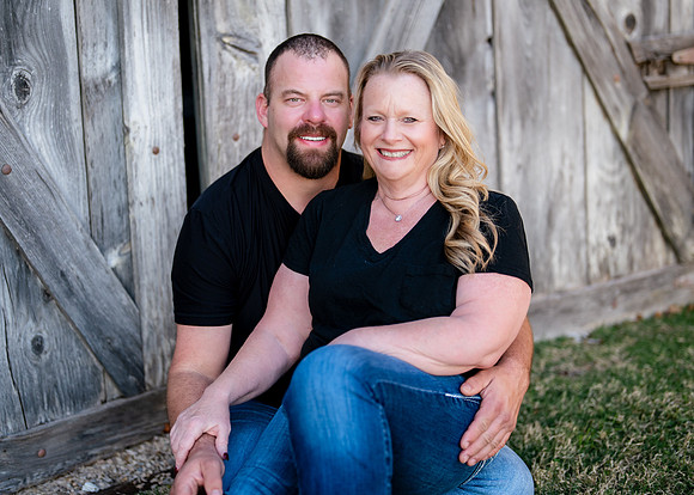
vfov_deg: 23.1
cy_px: 216
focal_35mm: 61
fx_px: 1212
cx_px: 330
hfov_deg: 32.0
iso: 200
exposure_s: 1/1600
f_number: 1.2
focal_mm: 50
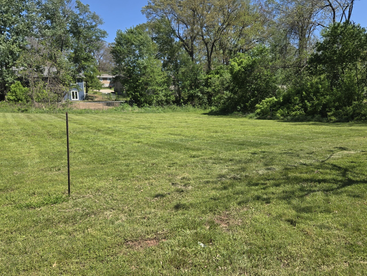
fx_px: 286
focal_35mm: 27
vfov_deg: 51.4
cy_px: 138
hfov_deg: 65.3
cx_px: 190
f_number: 1.8
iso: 40
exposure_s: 1/2921
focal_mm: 5.4
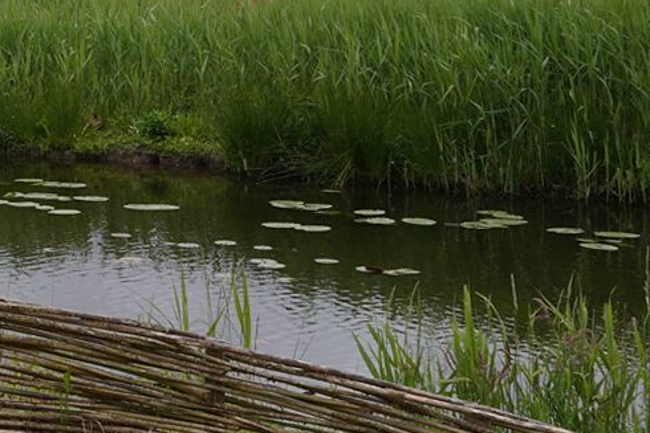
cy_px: -61
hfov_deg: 16.6
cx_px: -593
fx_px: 1770
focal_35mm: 98
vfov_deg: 13.6
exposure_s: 1/100
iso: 100
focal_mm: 24
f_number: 11
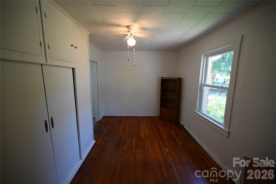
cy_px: 92
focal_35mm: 14
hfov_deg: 104.2
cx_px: 138
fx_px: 107
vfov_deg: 81.2
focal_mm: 14
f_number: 4
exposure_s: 1/20
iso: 100
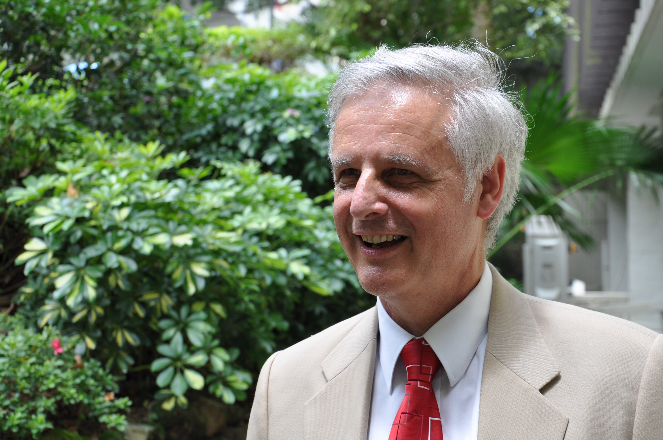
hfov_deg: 26.0
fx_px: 1435
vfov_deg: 17.4
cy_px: 220
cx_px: 332
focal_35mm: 78
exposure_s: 1/60
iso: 200
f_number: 8
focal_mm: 52
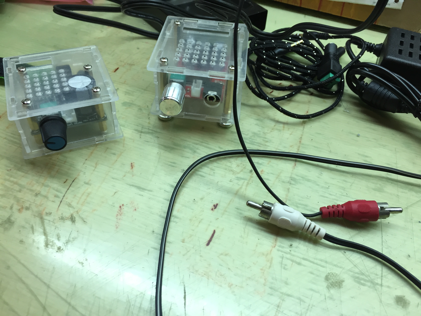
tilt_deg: -47.1
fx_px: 353
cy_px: 158
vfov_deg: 48.2
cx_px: 210
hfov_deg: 61.7
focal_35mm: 29
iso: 32
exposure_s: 1/40
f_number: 2.2
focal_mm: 4.15
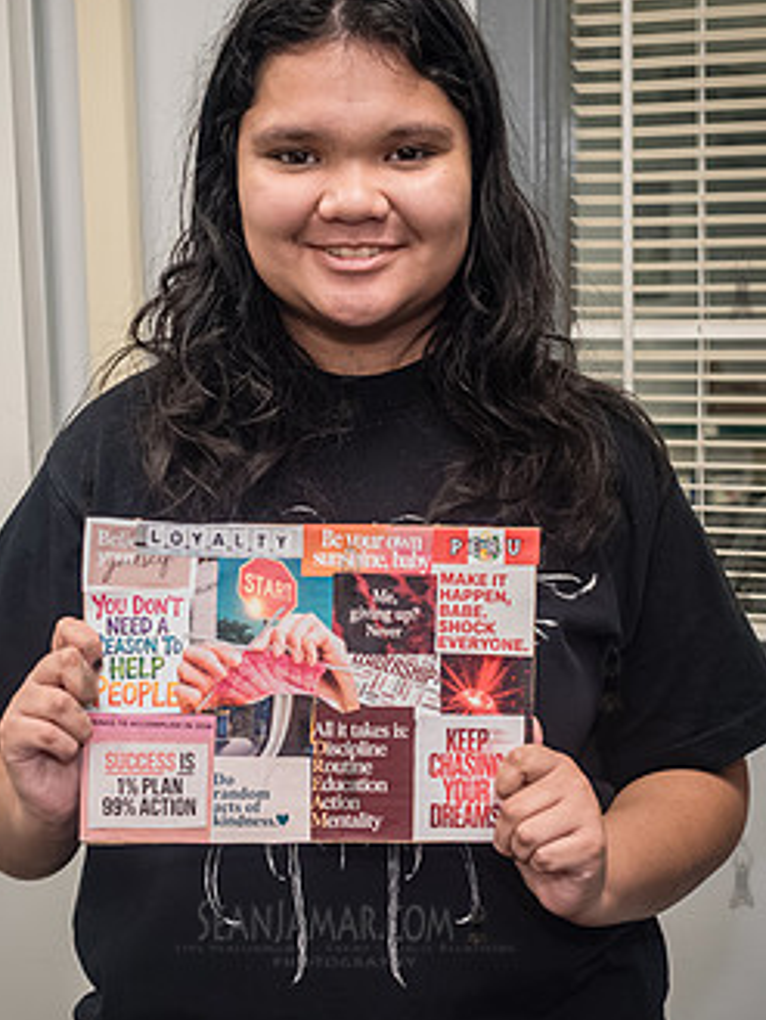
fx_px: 2035
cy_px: 577
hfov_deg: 21.3
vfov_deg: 28.1
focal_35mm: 69
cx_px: 406
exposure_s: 1/320
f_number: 4.5
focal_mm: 35
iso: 2500
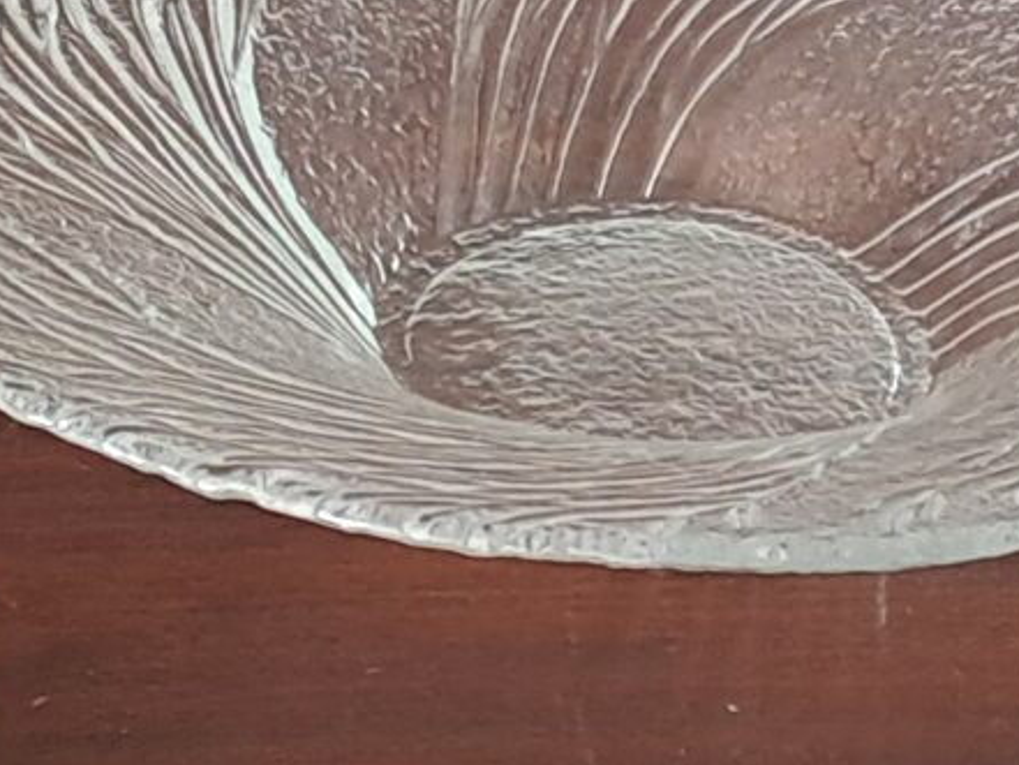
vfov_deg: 9.7
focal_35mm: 145
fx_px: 4270
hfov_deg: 13.6
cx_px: 571
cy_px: -601
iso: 250
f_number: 1.8
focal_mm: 4.65
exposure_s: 1/33
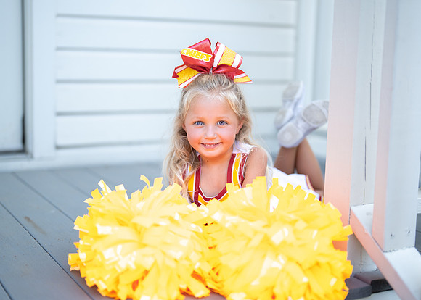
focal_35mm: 57
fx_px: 683
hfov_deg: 34.3
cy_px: 141
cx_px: 210
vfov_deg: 24.8
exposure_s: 1/2000
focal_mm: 50
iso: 100
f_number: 1.2
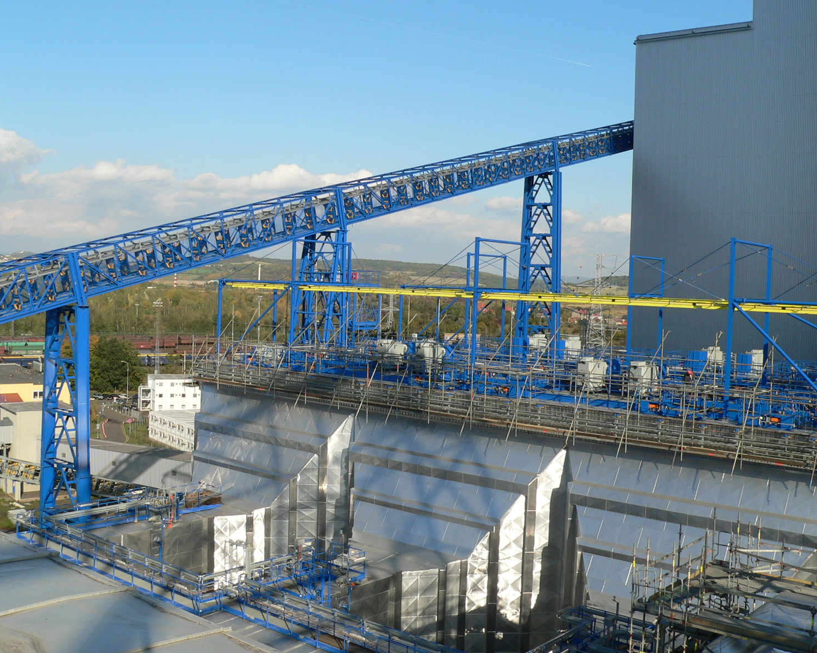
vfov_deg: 39.2
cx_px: 431
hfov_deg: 47.9
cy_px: 326
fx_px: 919
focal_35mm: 38
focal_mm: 6
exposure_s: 1/500
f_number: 4.6
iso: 80
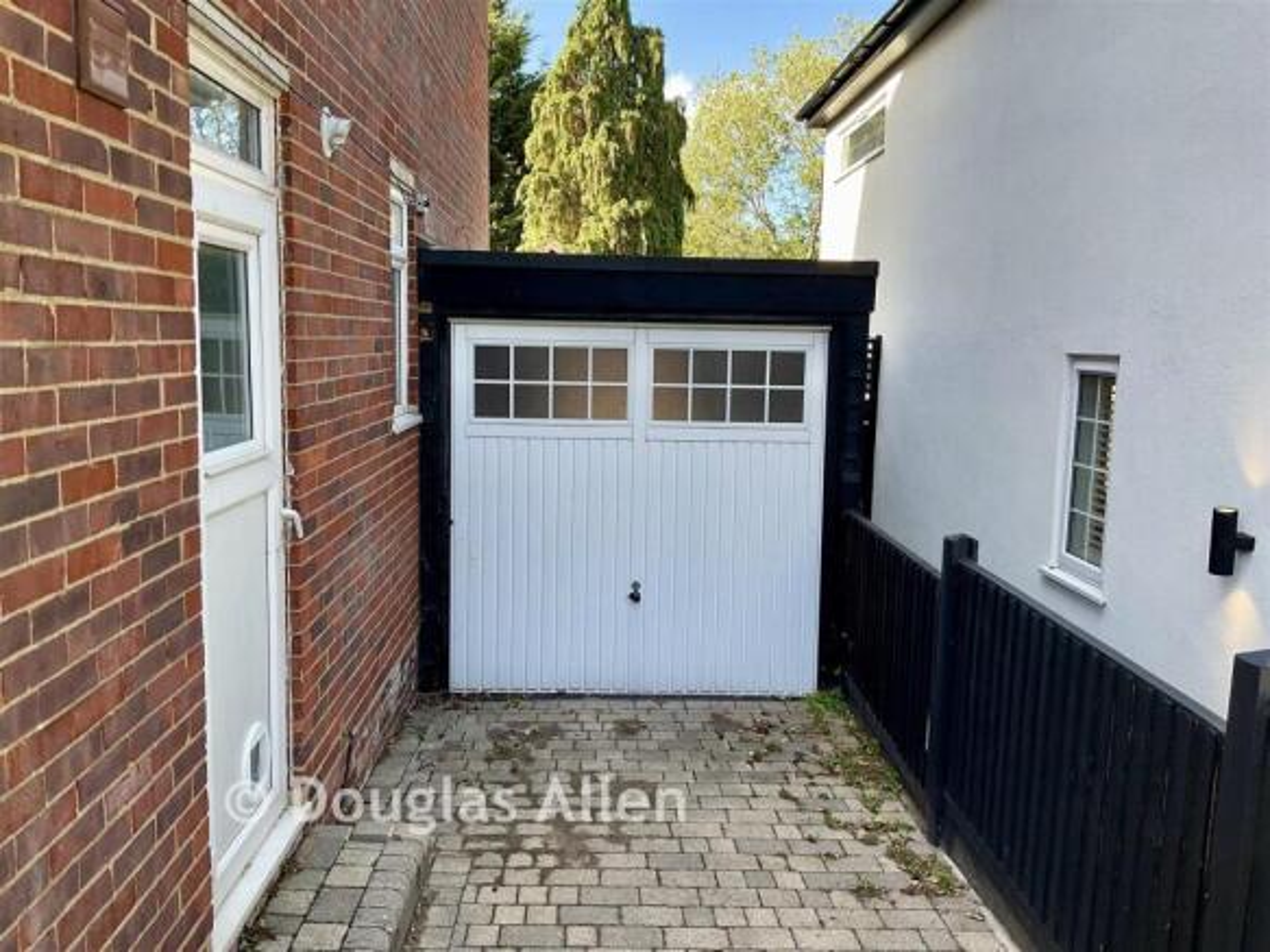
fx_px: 1064
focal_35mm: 29
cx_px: 635
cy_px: 476
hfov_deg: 61.7
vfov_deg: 48.2
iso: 16
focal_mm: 3
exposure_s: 1/183
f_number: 1.8
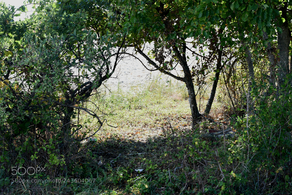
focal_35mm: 75
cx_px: 146
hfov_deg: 27.0
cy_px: 98
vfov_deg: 18.2
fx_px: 608
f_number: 5.6
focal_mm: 50
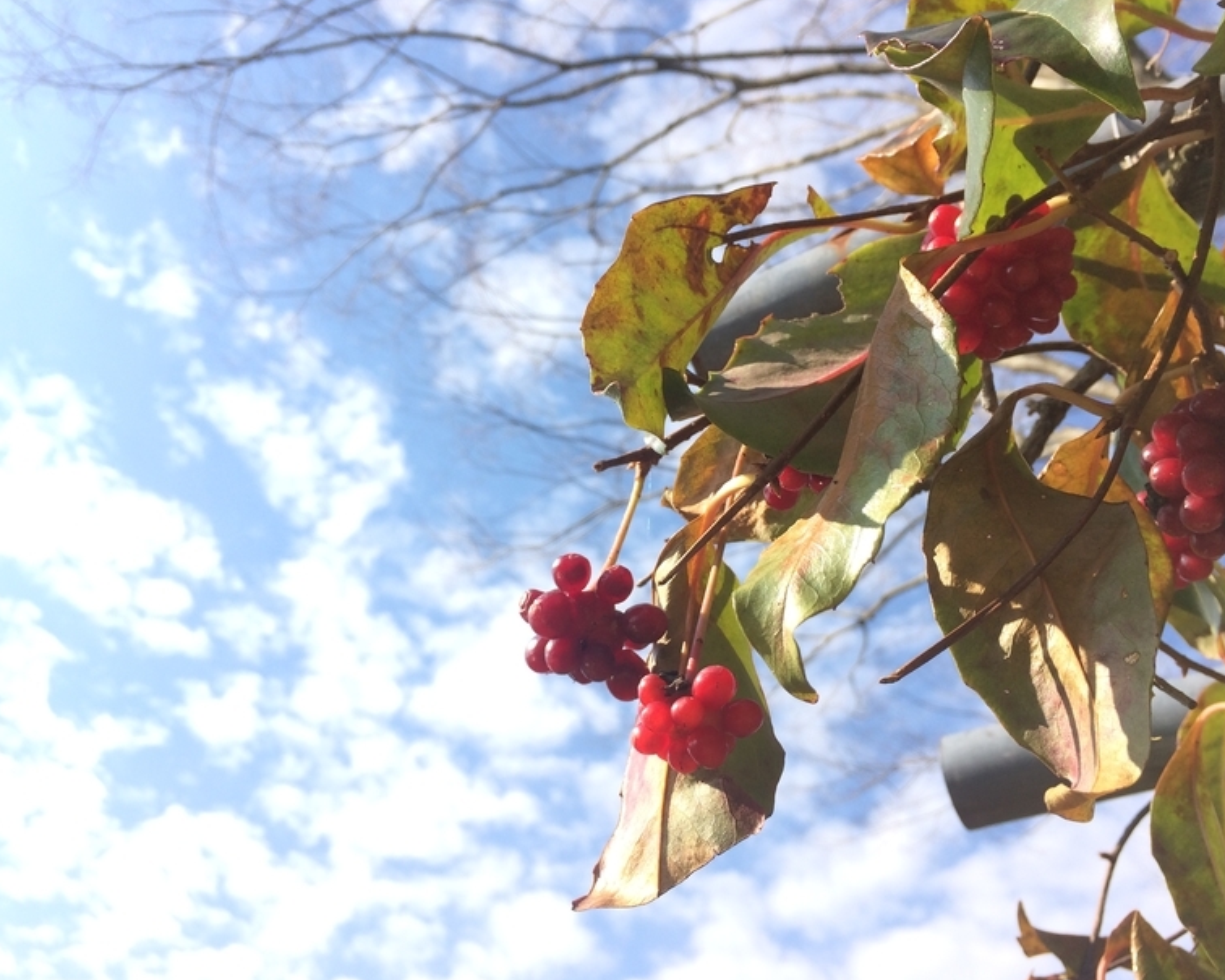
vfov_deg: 47.1
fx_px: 1124
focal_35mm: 31
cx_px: 642
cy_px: 485
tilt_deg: +48.4
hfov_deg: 57.1
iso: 32
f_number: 2.2
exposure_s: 1/1172
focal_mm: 4.15
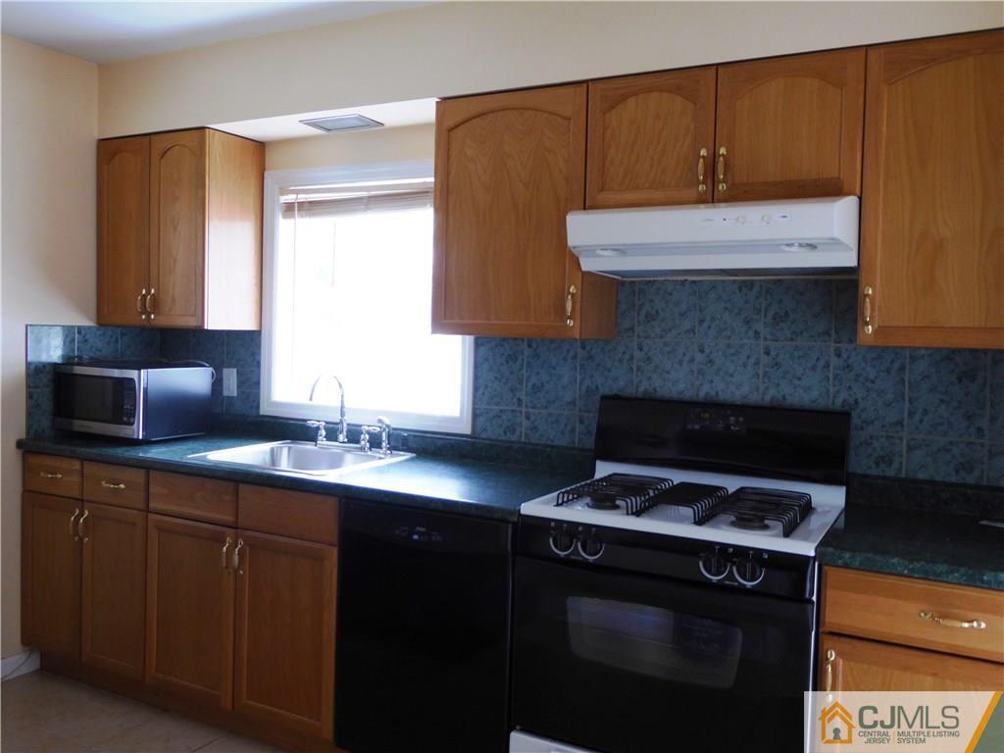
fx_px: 841
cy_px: 376
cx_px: 502
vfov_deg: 48.2
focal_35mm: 29
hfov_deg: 61.7
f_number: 3.5
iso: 160
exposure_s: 1/60
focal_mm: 5
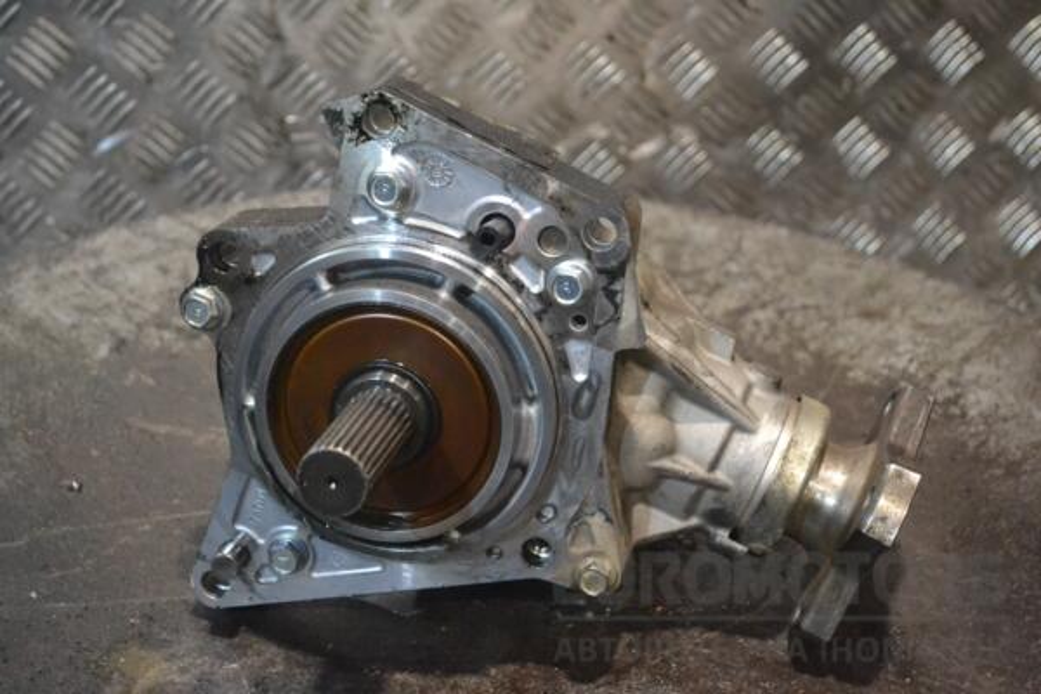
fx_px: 1735
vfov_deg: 22.6
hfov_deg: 33.4
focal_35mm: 60
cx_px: 520
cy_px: 347
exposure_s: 1/125
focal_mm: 40
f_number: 5.6
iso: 3200
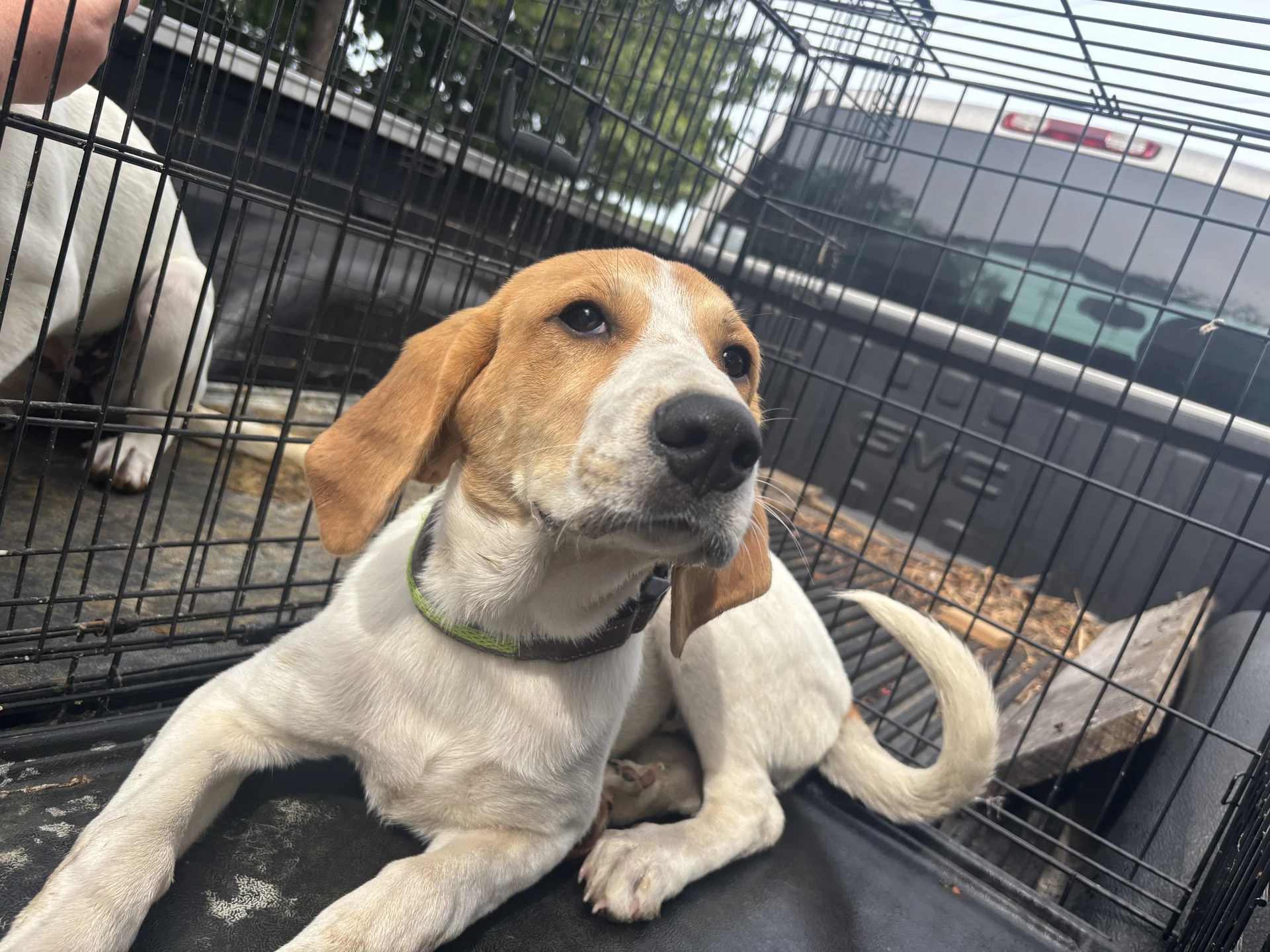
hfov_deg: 67.3
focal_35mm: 26
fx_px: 954
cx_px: 635
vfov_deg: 53.1
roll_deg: -21.2
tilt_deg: -11.2
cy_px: 476
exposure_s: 1/918
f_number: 1.6
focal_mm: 5.96
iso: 50
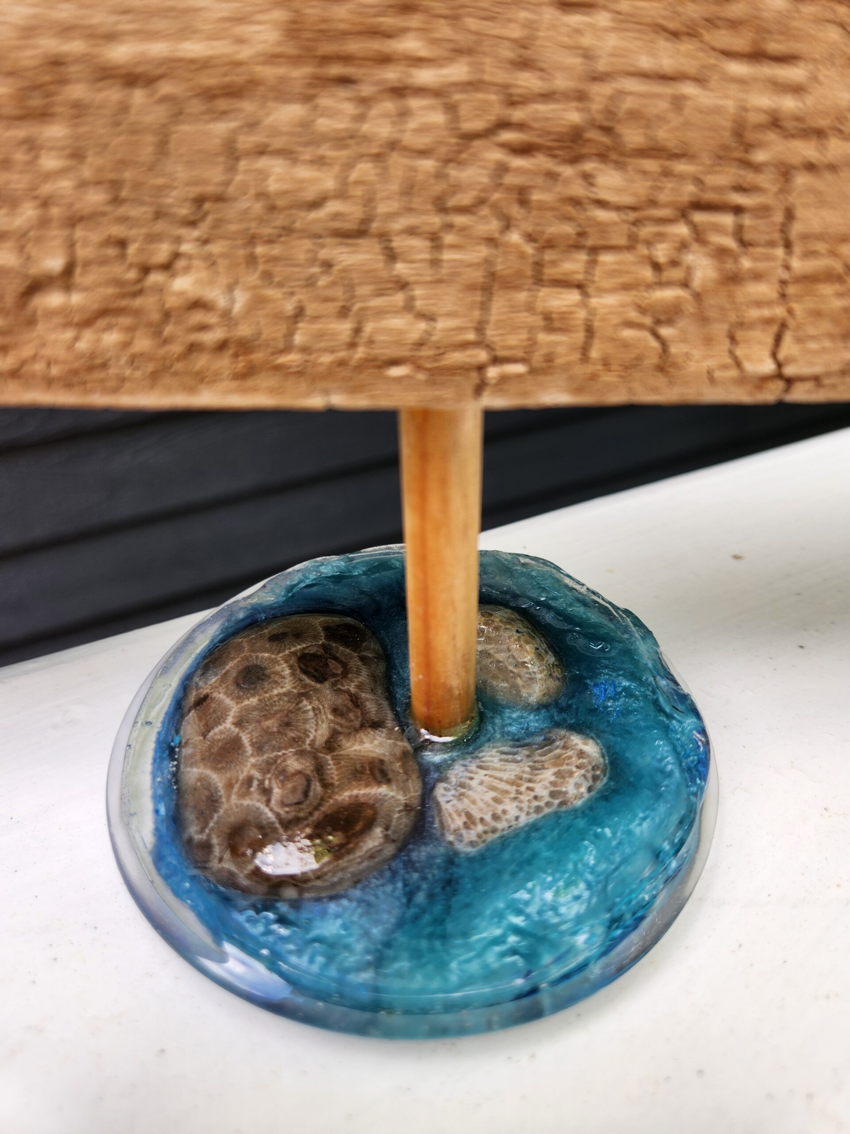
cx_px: 425
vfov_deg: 73.9
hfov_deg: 58.9
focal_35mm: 23
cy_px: 567
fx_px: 753
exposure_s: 1/234
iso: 20
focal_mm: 5.4
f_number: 1.8
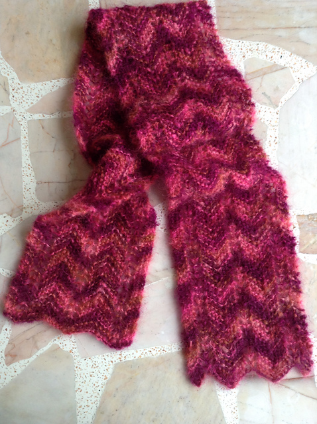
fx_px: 404
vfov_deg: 55.4
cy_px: 212
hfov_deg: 42.8
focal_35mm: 33
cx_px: 158
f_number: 2.4
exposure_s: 1/24
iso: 32
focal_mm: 3.3
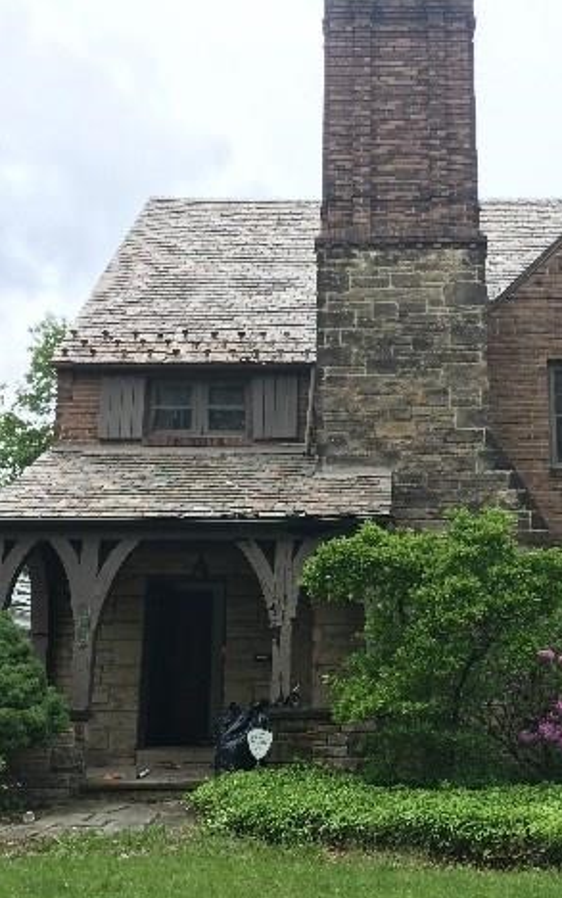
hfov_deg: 30.2
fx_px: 1028
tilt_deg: +12.3
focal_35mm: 42
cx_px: 395
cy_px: 457
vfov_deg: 47.2
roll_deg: -0.5
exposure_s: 1/326
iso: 25
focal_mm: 4.15
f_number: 2.2
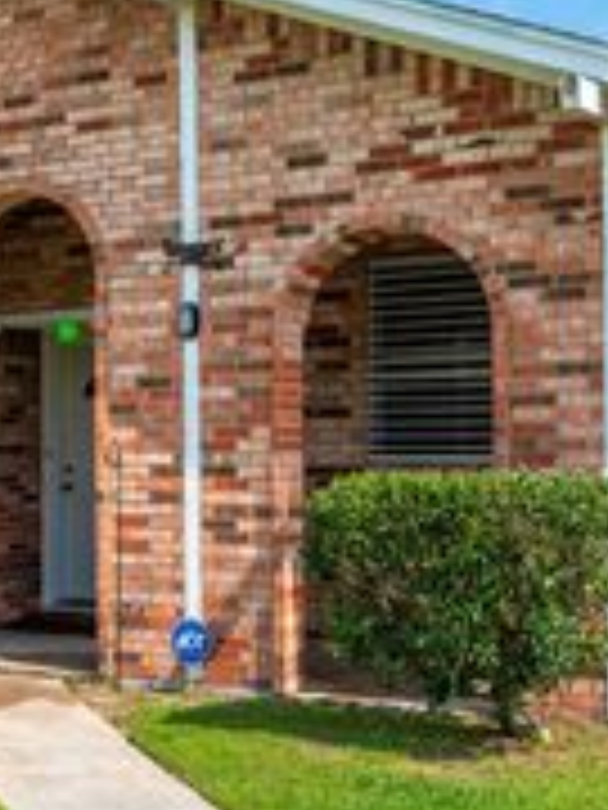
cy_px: 448
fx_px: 1499
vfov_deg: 30.2
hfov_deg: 22.5
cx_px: 90
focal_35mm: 64
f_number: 11
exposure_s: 1/160
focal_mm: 24
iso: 100
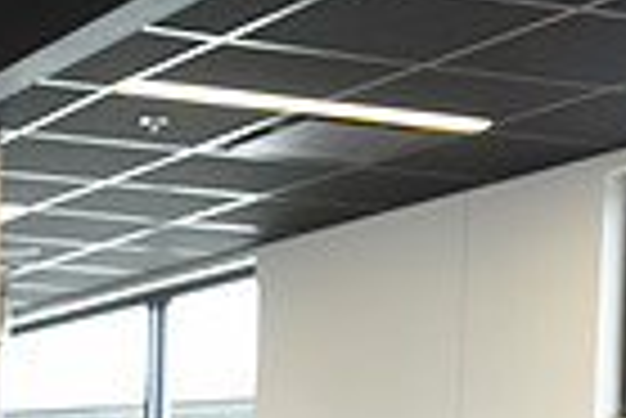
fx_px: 2106
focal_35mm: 121
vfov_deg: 10.5
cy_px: 807
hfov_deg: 16.1
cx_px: -167
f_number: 3.2
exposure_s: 1/60
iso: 400
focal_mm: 29
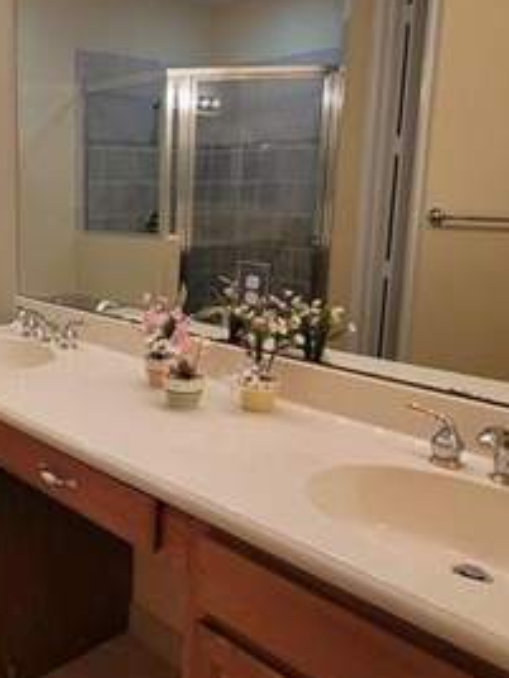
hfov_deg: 41.7
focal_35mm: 31
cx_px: 48
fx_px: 608
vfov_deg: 58.3
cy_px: 311
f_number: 2.2
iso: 160
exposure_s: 1/60
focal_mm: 2.2
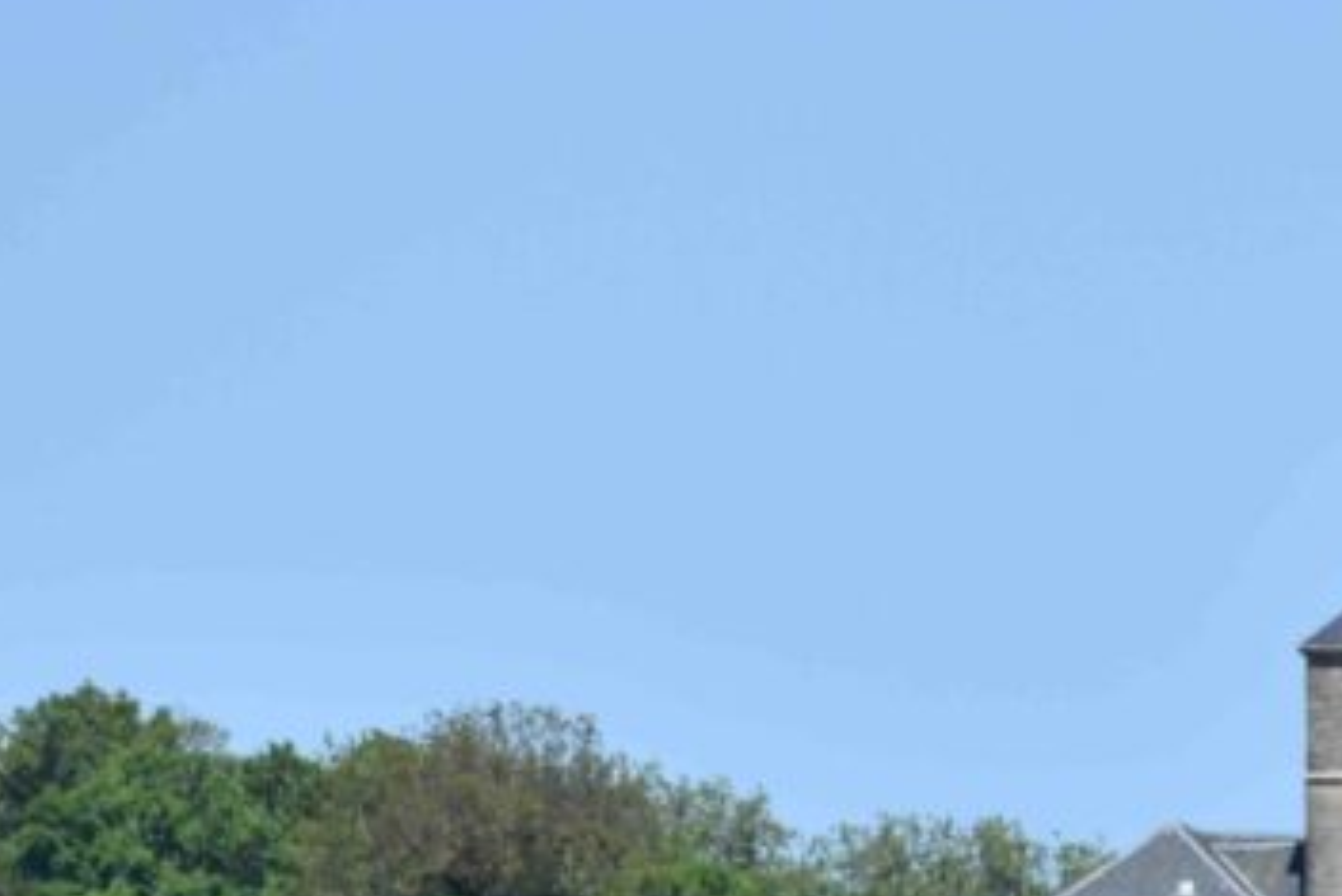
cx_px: 1010
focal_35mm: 1310
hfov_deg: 1.6
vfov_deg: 1.1
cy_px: 978
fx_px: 48851
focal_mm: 300
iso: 280
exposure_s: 1/1000
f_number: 8
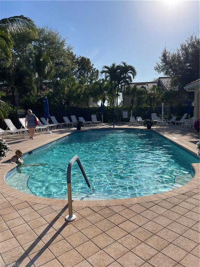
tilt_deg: -5.9
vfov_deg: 67.3
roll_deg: +1.4
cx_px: 100
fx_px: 200
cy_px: 134
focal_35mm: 26
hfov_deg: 53.1
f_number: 1.6
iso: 32
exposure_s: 1/5556
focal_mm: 4.2
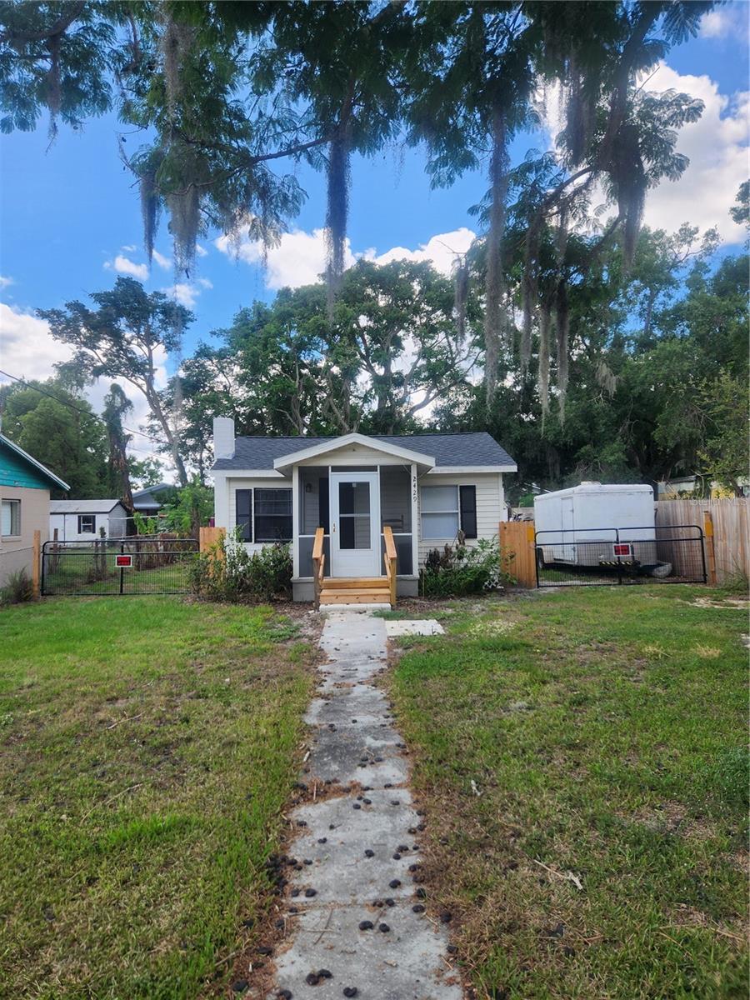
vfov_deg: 73.9
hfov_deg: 58.9
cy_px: 500
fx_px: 664
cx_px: 375
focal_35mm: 23
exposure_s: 1/671
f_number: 1.8
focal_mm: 5.4
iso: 20
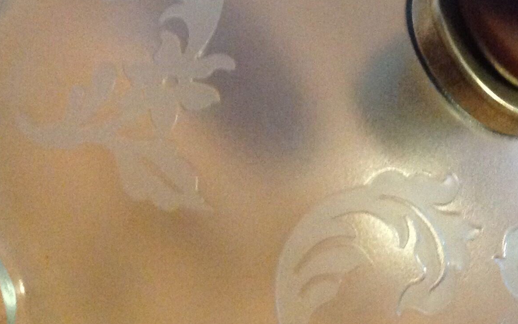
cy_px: 128
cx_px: 401
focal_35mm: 82
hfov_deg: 24.9
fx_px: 1158
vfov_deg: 15.9
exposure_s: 1/15
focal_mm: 4.28
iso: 500
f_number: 2.4
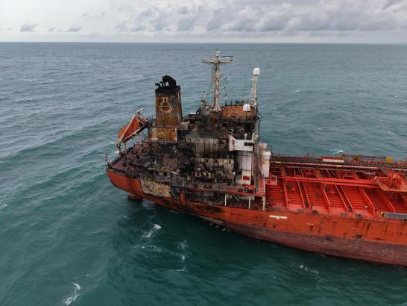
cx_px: 204
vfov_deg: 56.9
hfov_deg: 71.6
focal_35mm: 24
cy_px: 153
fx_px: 282
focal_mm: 8.67
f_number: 1.8
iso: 130
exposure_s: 1/160
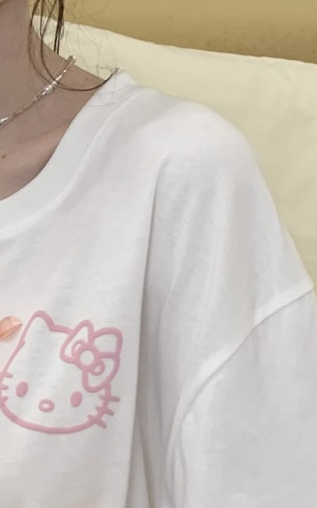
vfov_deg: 18.7
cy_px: 350
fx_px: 1536
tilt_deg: -18.0
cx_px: -130
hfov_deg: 11.4
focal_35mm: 111
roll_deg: +0.6
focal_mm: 4.25
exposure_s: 1/50
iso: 80
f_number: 1.8
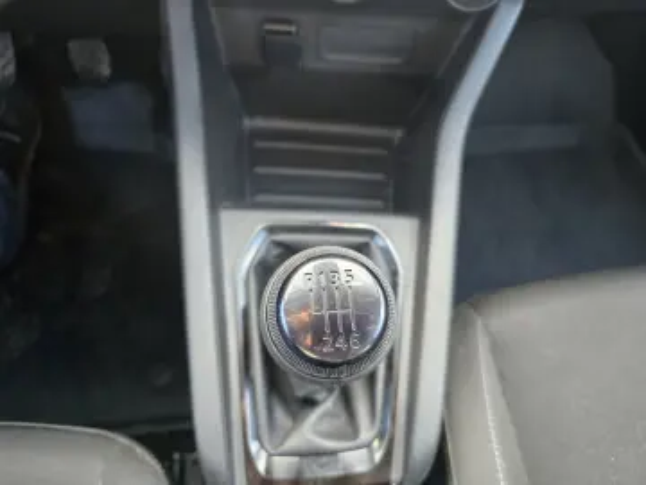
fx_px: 429
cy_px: 242
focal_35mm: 23
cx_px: 323
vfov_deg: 58.9
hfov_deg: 73.9
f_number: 1.7
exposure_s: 1/100
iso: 800
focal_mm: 6.3
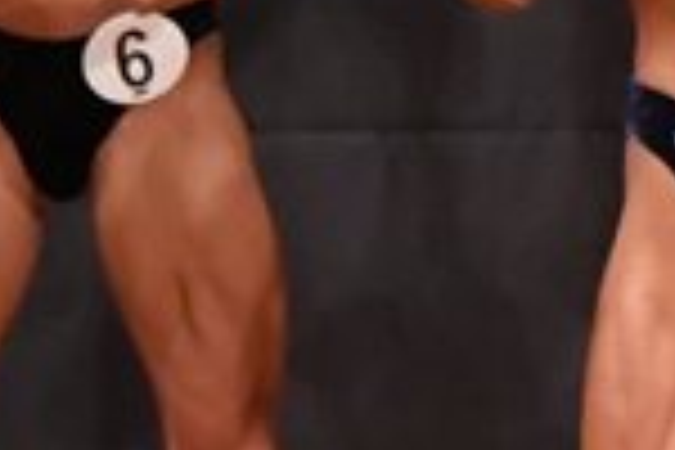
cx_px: 1433
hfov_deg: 1.5
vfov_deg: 1.0
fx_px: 26135
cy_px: 248
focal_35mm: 1394
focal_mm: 180
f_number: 5.6
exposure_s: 1/400
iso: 9000
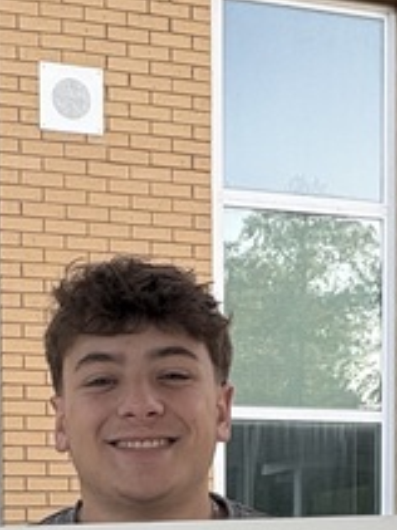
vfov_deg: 25.6
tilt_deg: -3.0
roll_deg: +1.3
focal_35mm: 68
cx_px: 116
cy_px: 635
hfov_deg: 21.5
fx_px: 1041
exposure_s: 1/99
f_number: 2.2
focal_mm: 2.22
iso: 50
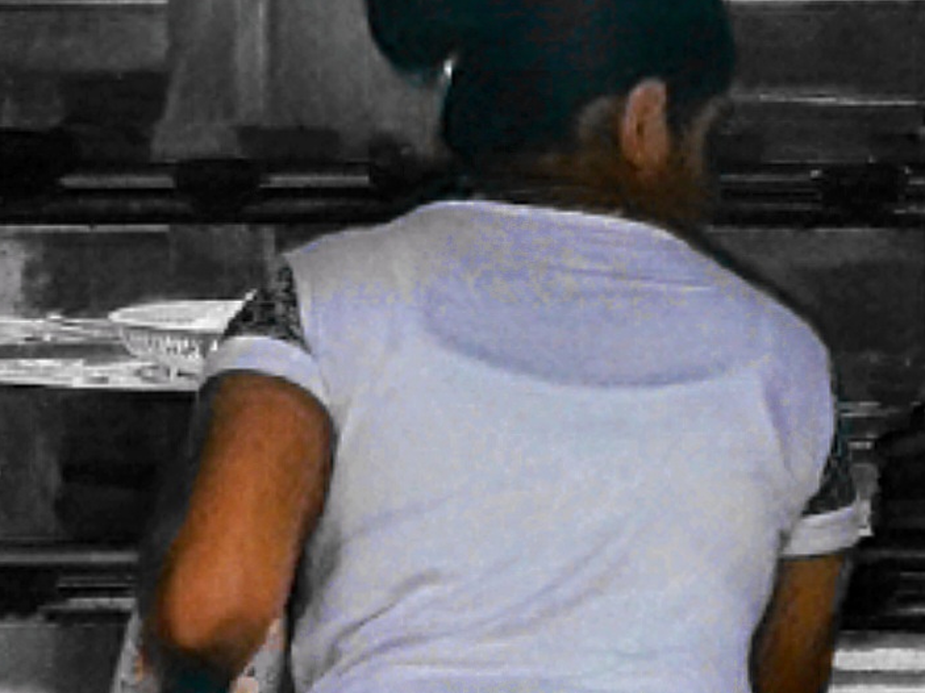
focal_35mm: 398
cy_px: 842
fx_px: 10633
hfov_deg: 4.9
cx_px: 2191
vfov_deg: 3.7
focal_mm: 12.5
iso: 100
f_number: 4.5
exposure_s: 1/323
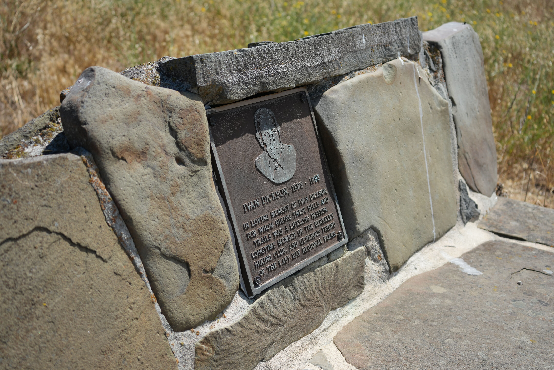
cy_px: 185
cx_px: 277
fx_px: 769
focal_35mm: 50
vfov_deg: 27.0
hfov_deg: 39.6
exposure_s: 1/2500
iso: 400
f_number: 4.5
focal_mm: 50
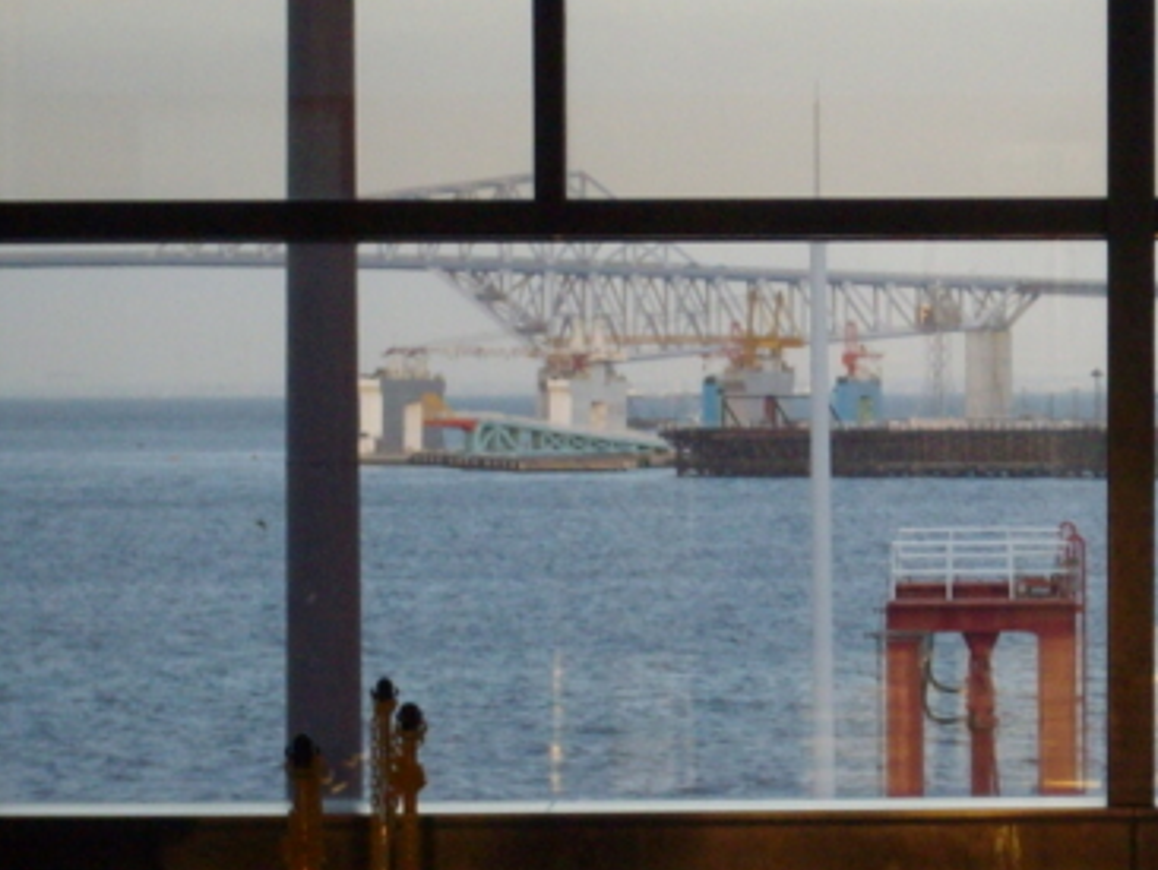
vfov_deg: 5.7
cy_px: 408
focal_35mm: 260
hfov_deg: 7.6
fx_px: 8703
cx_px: 1215
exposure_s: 1/125
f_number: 5.2
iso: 160
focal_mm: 18.6
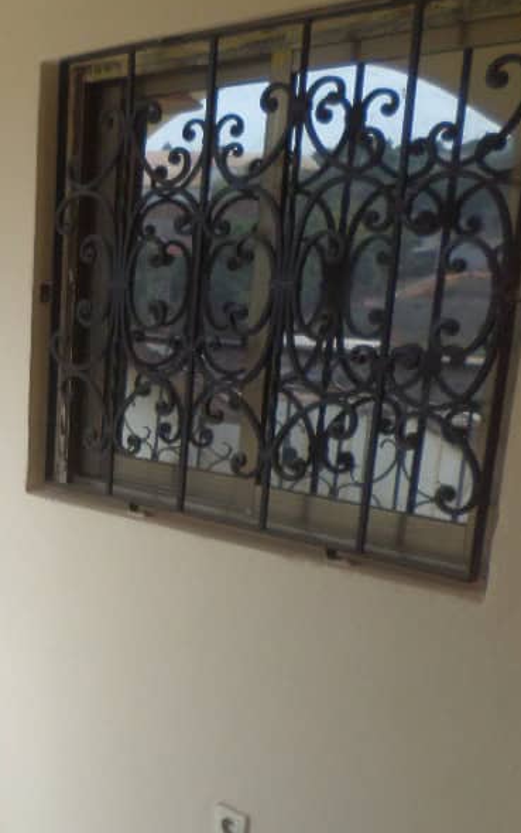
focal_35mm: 46
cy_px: 528
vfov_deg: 43.1
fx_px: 1045
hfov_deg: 25.5
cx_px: -79
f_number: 2.5
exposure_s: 1/750
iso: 80
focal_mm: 4.5
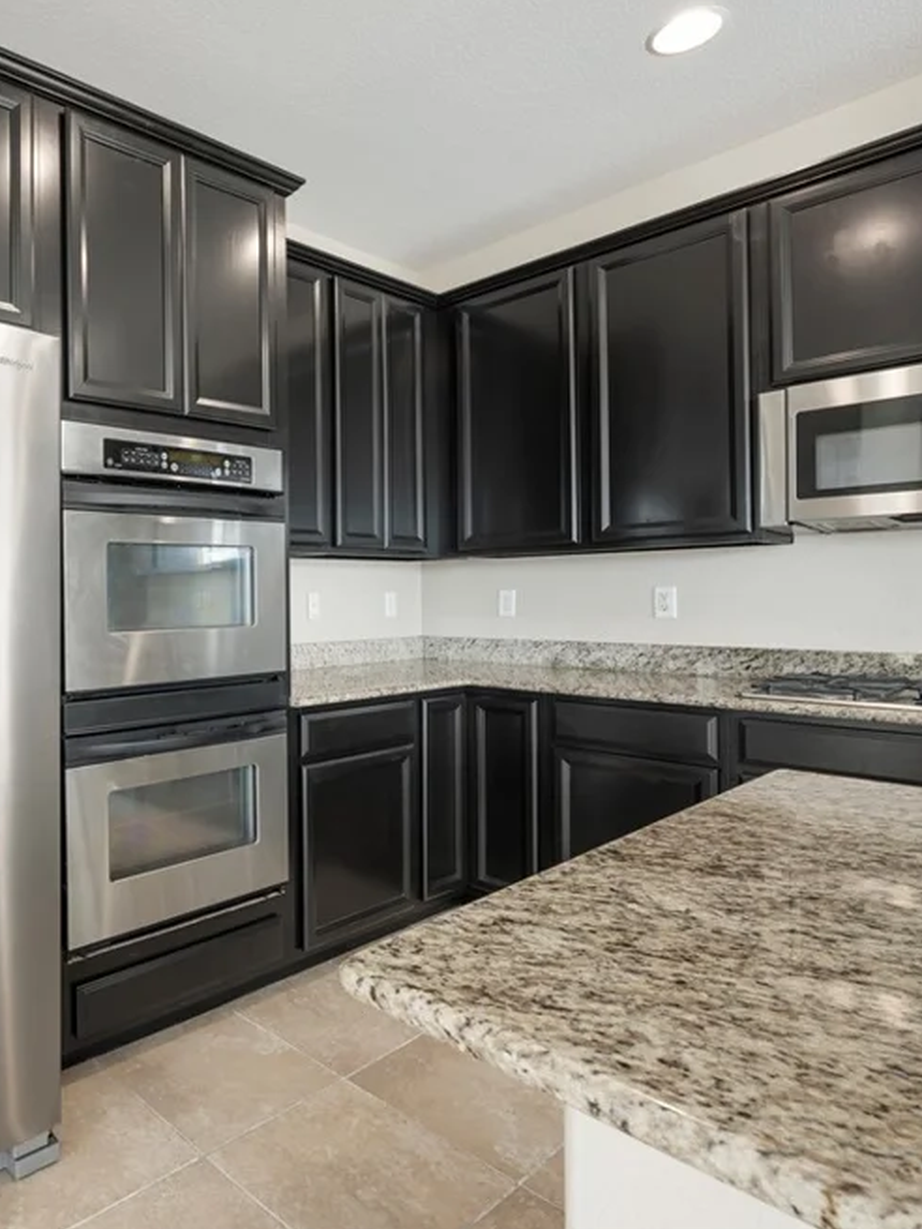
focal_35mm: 21
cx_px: 144
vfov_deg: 78.6
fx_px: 751
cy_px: 593
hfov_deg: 56.9
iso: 100
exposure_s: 1/1.25
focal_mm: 14.1
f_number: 9
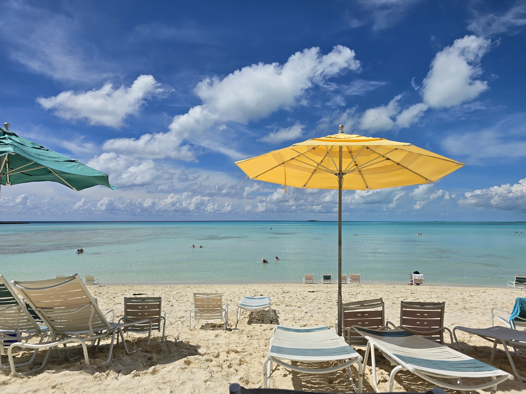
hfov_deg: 73.9
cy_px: 197
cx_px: 263
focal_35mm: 23
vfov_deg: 58.9
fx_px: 349
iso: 12
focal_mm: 6.3
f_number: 1.7
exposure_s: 1/2210
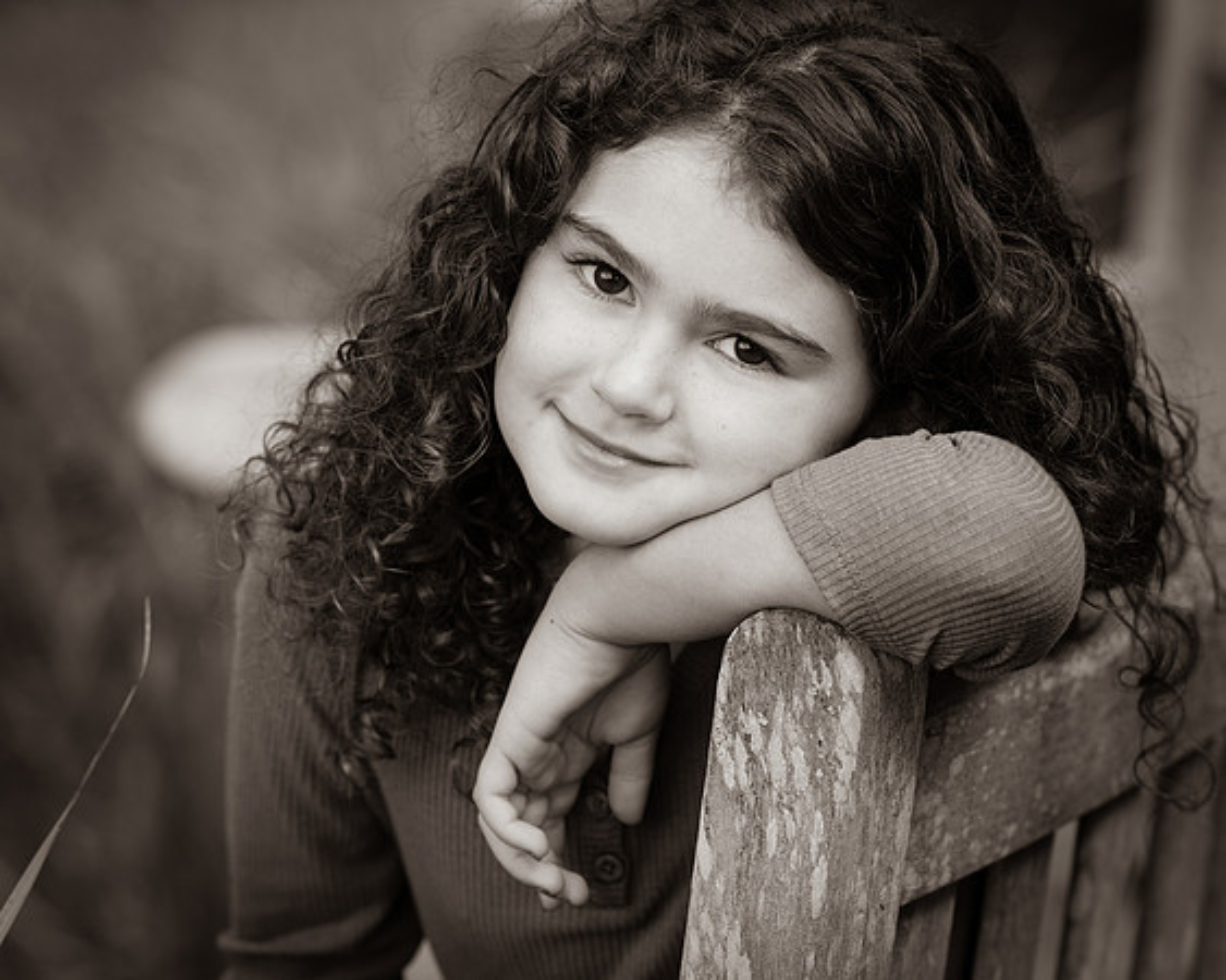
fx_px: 9520
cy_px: 525
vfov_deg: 5.9
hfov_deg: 7.4
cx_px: 613
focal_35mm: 262
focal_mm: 145
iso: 100
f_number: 3.5
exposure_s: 1/320
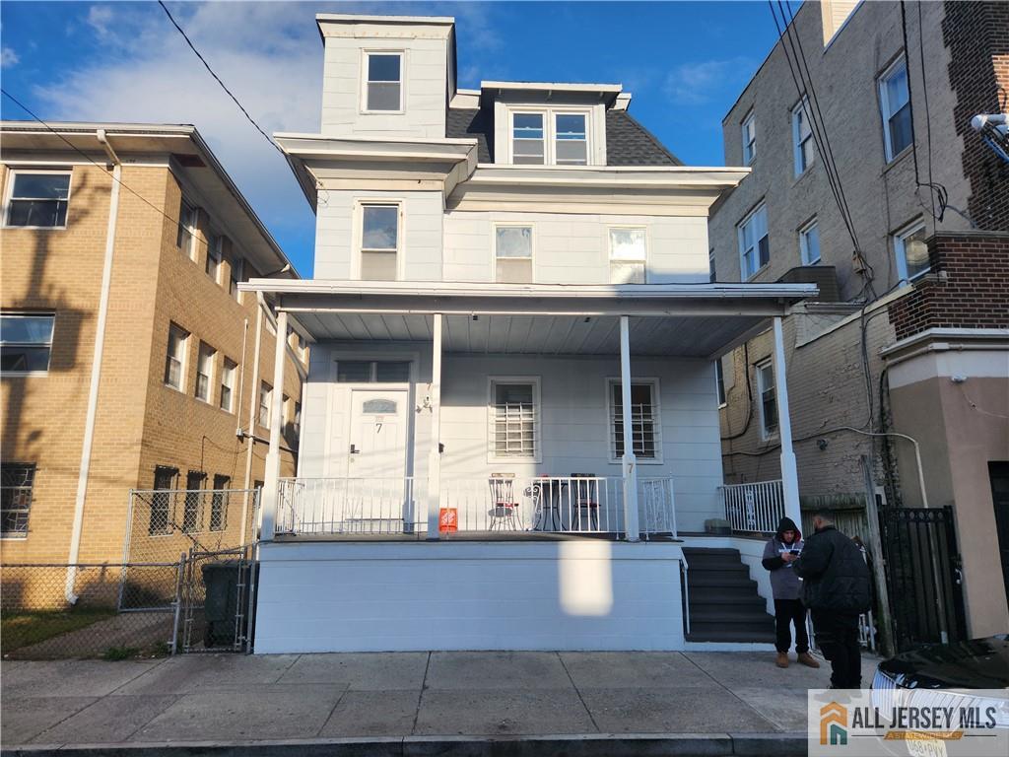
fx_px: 670
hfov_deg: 73.9
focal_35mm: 23
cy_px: 378
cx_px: 504
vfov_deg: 58.9
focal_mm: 5.4
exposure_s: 1/2246
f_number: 1.8
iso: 20
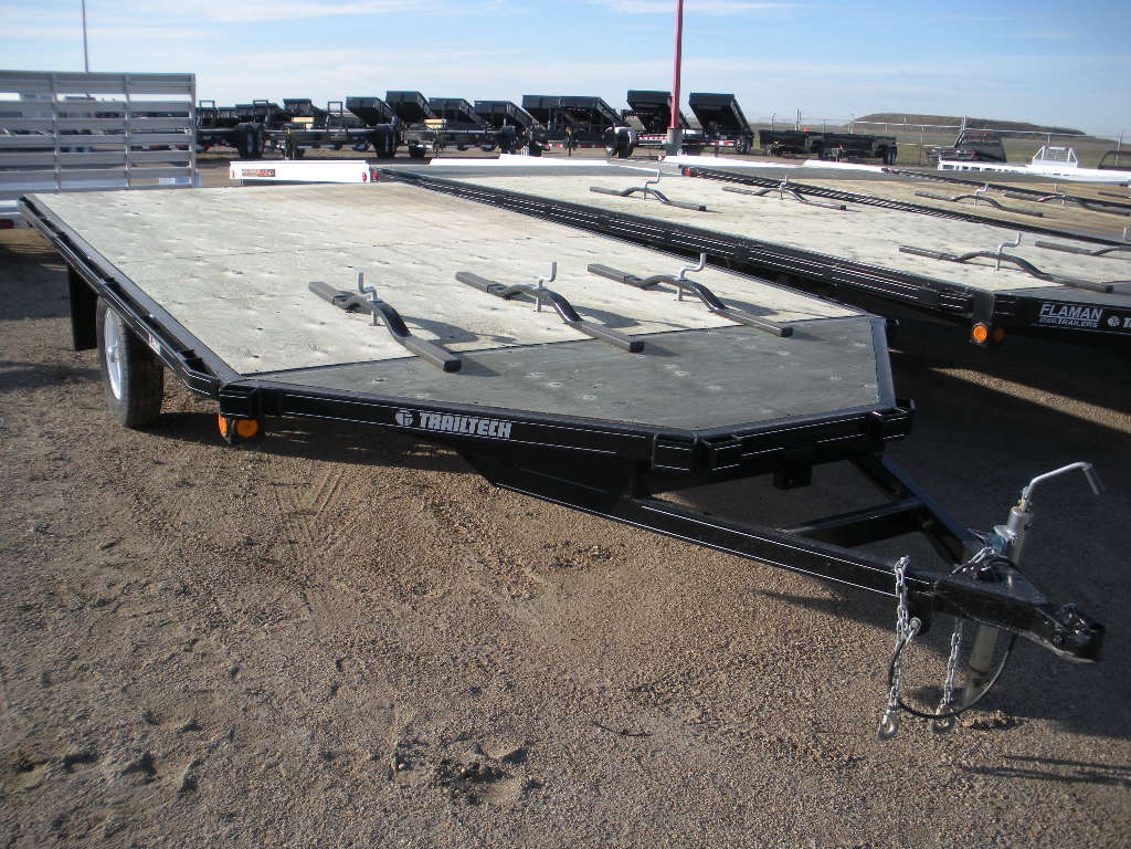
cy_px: 424
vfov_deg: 39.7
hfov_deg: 51.4
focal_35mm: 36
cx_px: 566
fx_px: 1176
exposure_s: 1/392
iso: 64
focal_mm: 6.3
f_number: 3.5
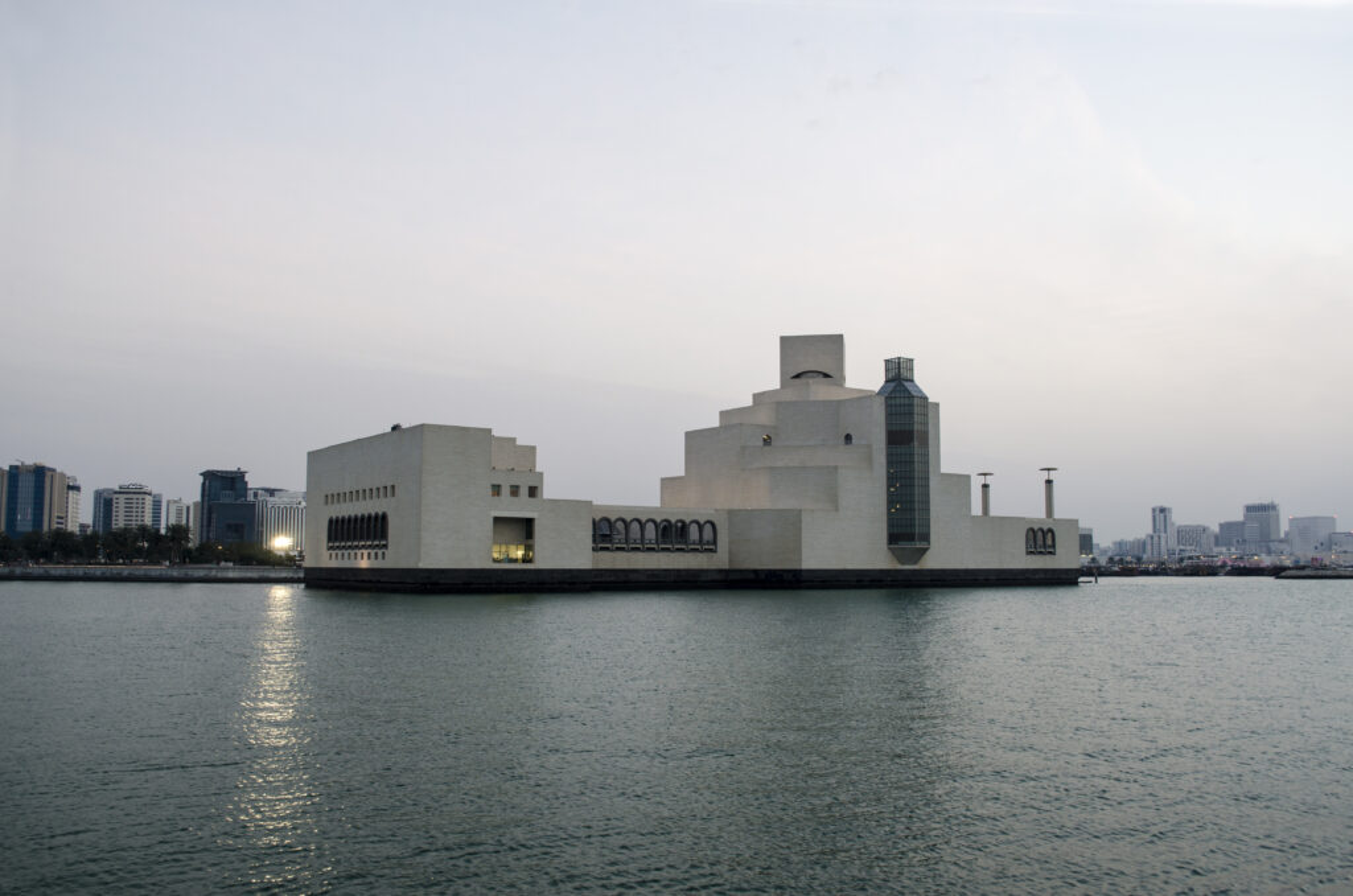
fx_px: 1125
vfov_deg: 43.4
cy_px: 448
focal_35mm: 30
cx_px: 676
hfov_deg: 62.0
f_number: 5.6
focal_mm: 20
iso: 200
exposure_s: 1/40
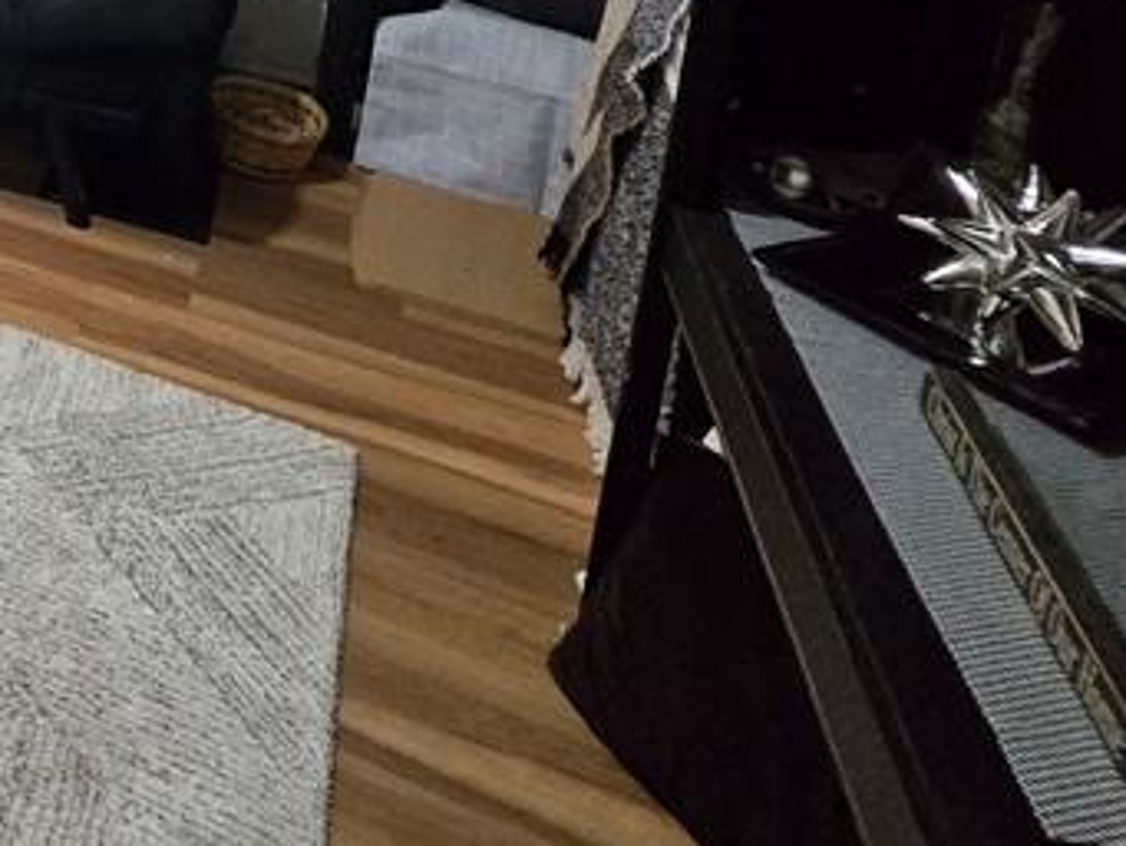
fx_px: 1269
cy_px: -314
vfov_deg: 28.5
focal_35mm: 39
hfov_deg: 31.7
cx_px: -449
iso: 1000
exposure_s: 1/60
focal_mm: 2.2
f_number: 2.2
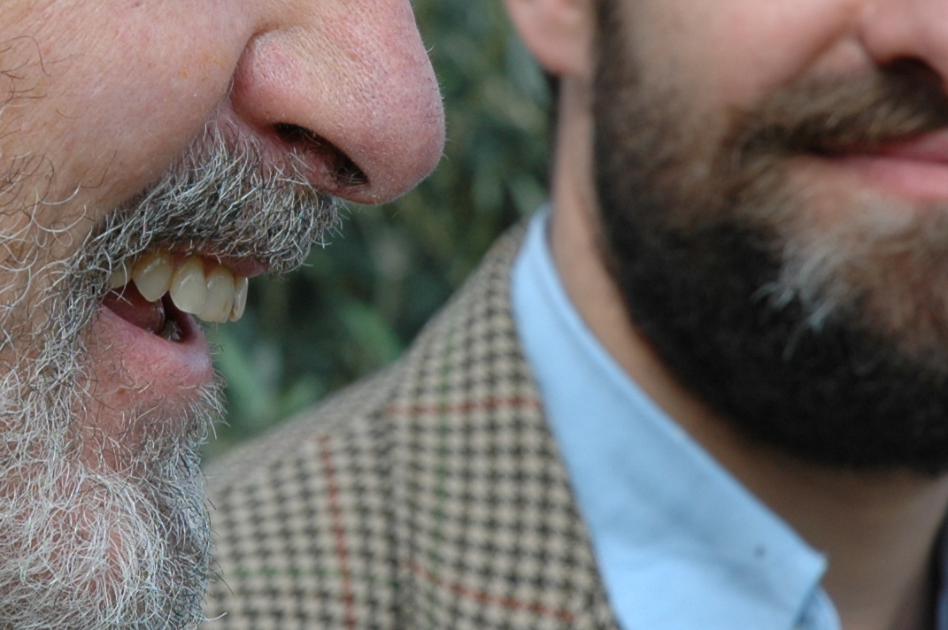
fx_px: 7761
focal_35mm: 295
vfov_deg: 4.6
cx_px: 277
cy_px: 179
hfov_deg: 7.0
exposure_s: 1/250
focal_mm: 70
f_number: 8
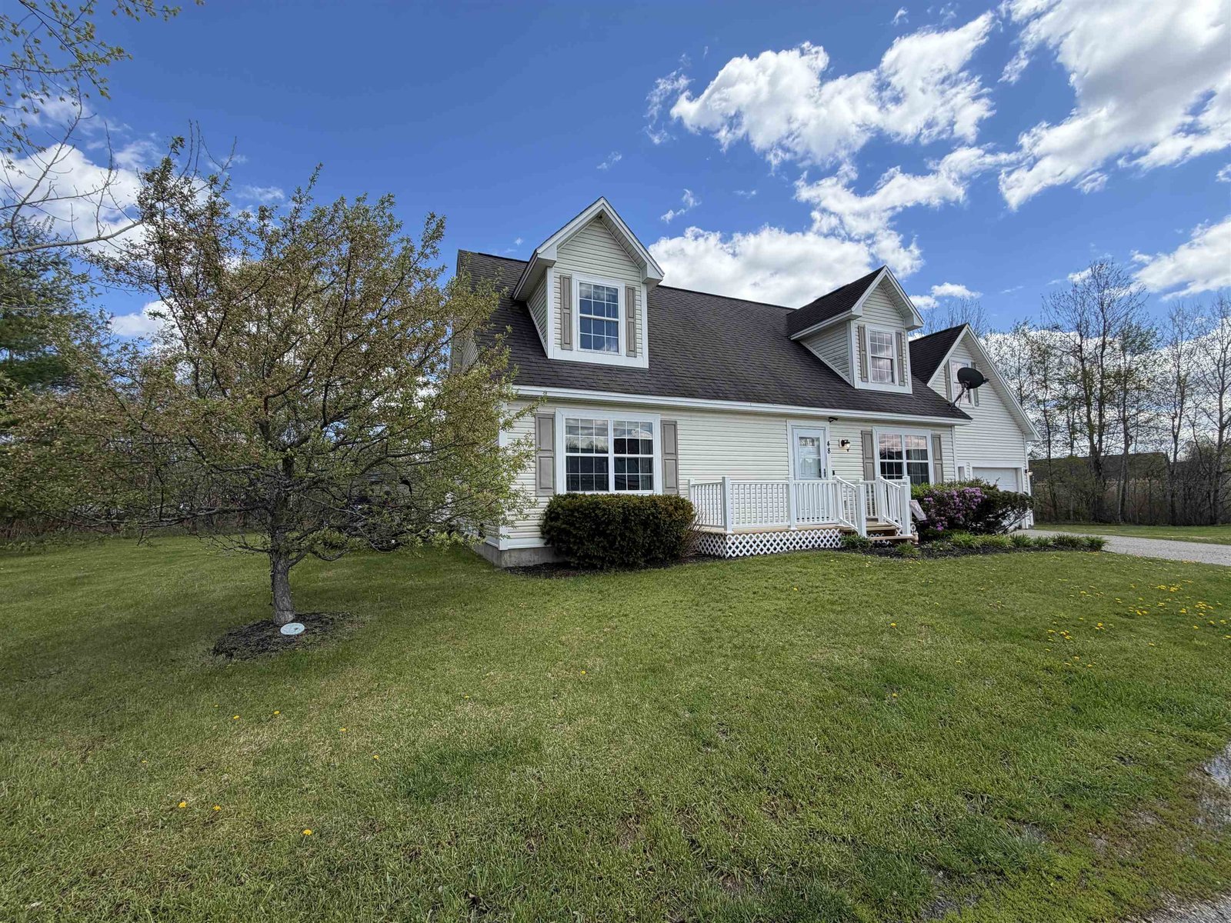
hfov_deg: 102.1
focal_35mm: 14
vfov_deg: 85.7
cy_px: 462
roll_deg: +1.1
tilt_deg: +4.2
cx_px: 616
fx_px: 498
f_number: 2.2
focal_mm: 2.22
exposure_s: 1/770
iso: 32
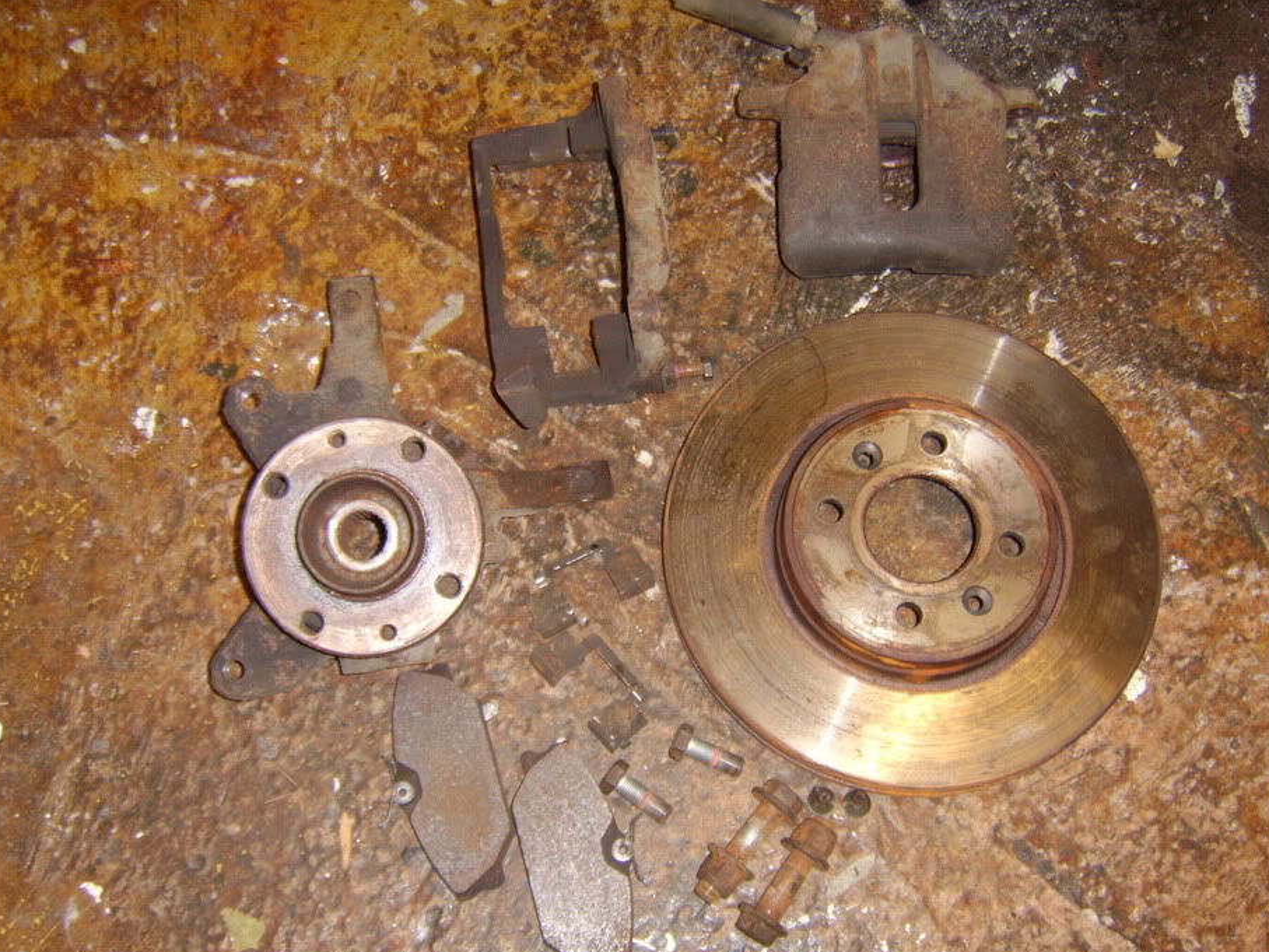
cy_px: 536
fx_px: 1283
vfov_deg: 40.6
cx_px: 656
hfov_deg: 52.6
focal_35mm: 35
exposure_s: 1/30
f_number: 2.7
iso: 141
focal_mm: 8.1
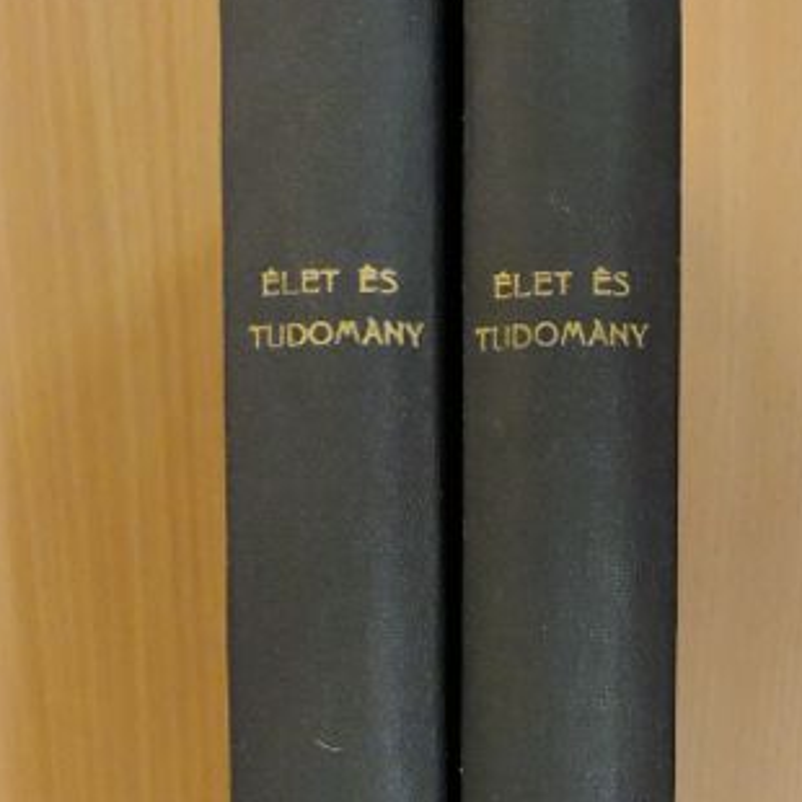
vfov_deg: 20.9
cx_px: 569
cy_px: 644
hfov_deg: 21.0
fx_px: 2149
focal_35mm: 82
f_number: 4
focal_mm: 8.1
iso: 1600
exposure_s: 1/60
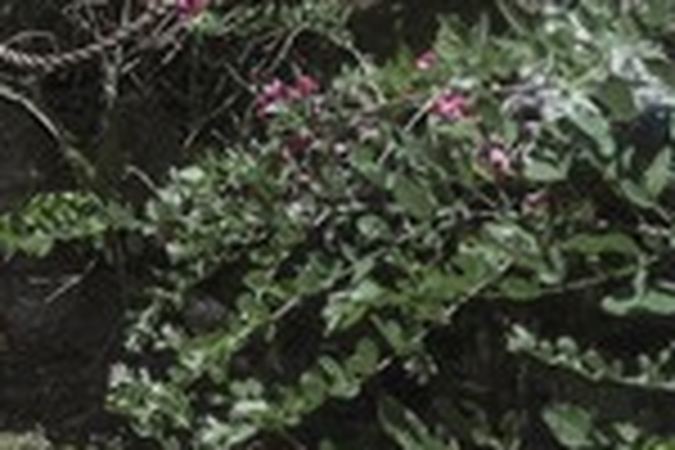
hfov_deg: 10.0
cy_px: -508
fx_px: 3412
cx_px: -878
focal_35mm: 182
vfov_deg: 7.2
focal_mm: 35
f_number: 1.4
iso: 50
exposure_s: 1/1000
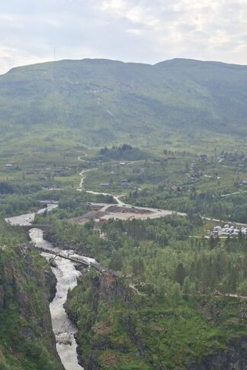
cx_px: 147
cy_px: 285
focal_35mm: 50
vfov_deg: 38.4
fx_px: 514
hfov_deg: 27.0
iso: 50
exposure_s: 1/2110
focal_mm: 5.54
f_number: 1.8
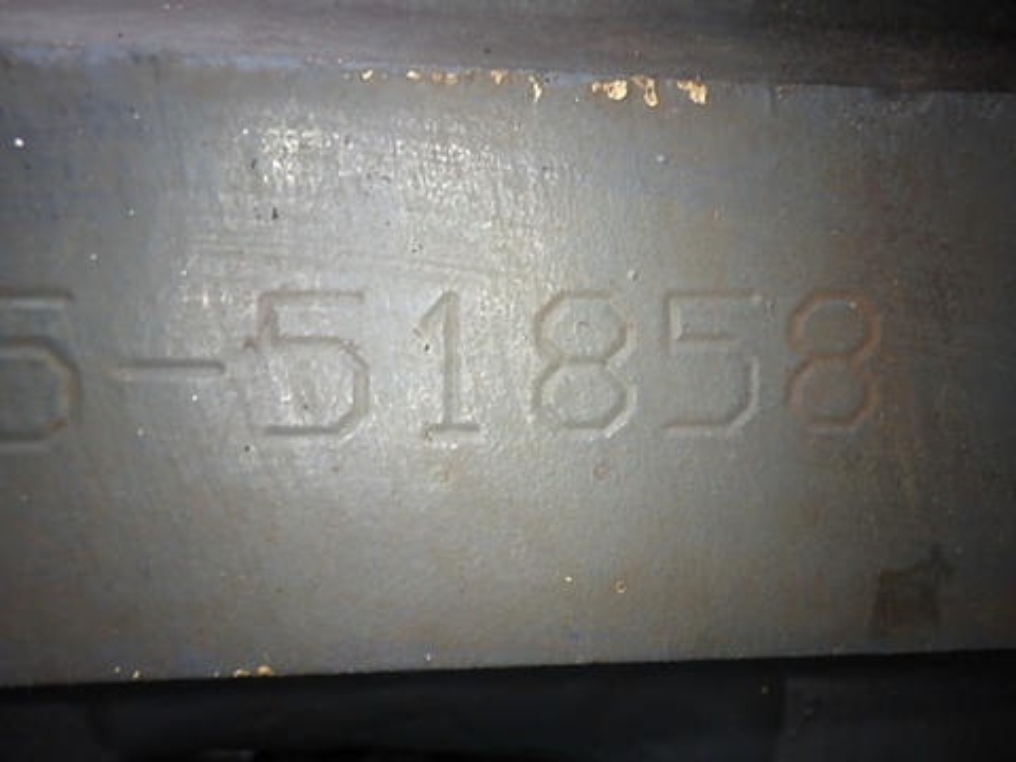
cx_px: 508
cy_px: 381
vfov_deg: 41.8
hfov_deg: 54.0
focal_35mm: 34
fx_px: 998
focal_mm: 6.1
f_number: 3.8
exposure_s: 1/125
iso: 125
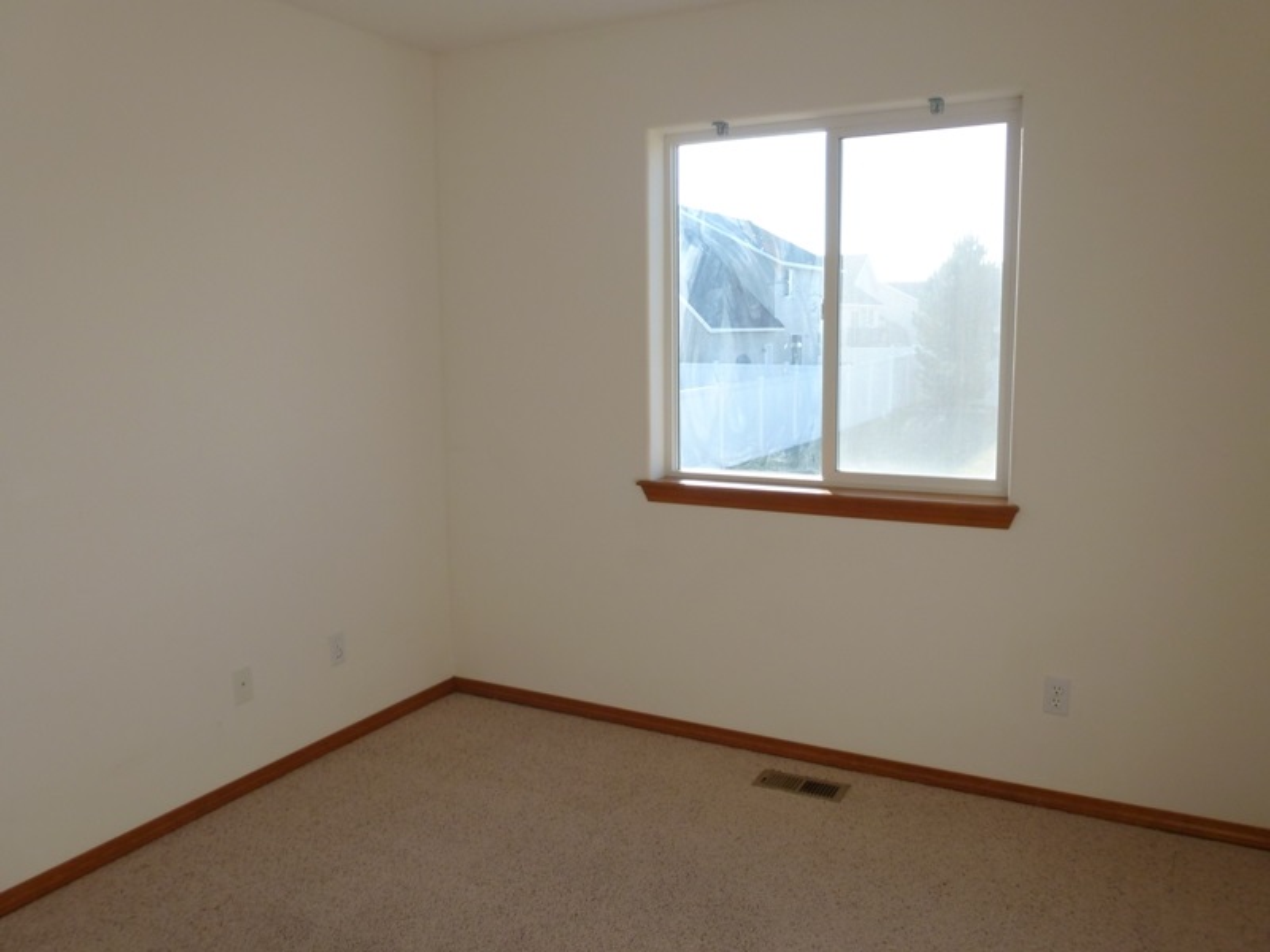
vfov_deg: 53.1
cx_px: 635
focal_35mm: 26
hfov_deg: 67.3
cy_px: 476
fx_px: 954
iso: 100
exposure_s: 1/250
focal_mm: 4.7
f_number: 3.4
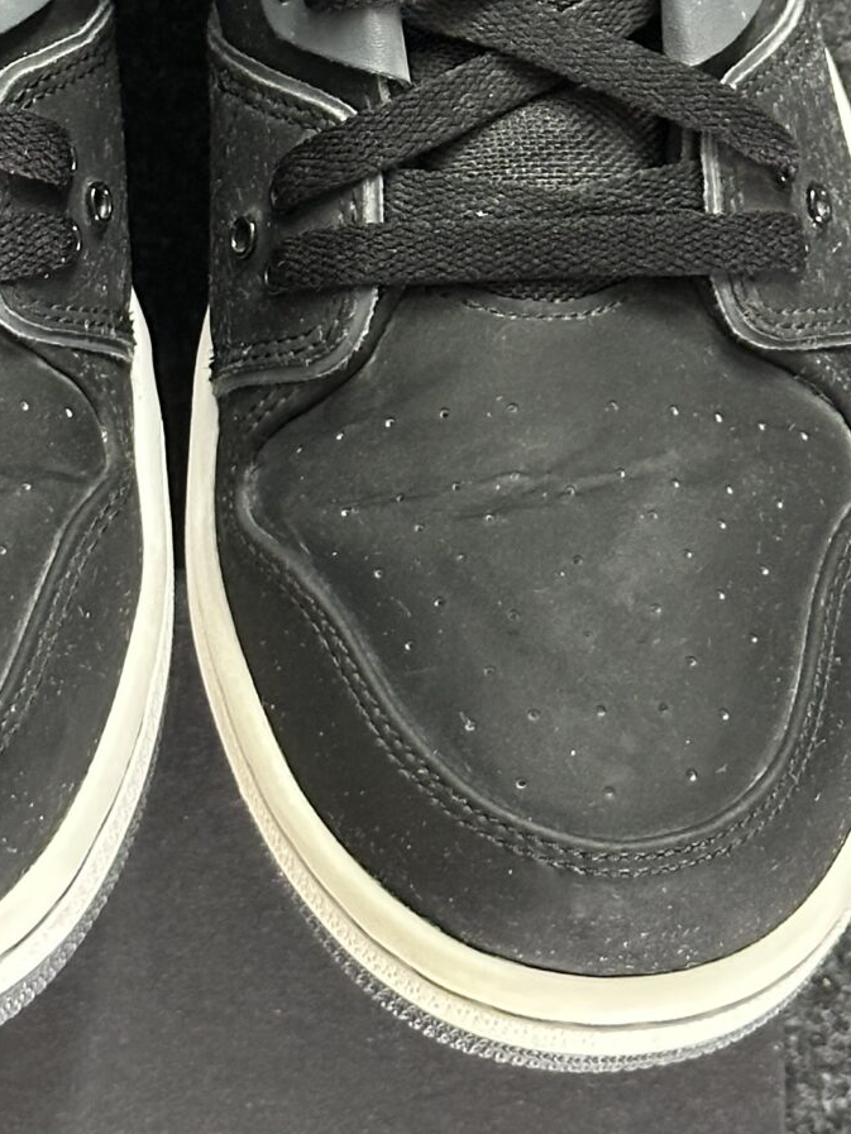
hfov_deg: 10.8
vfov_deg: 14.2
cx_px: 188
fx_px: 4490
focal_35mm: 137
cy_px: 18
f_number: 1.78
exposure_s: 1/25
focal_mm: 6.86
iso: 500
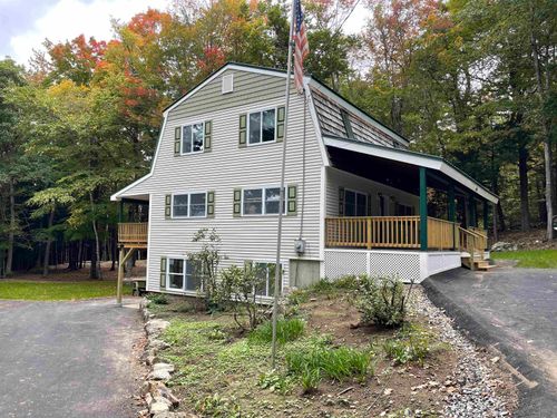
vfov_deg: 54.9
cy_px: 209
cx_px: 278
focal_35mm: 25
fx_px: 402
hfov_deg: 69.4
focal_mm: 5.1
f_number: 1.6
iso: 32
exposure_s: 1/179
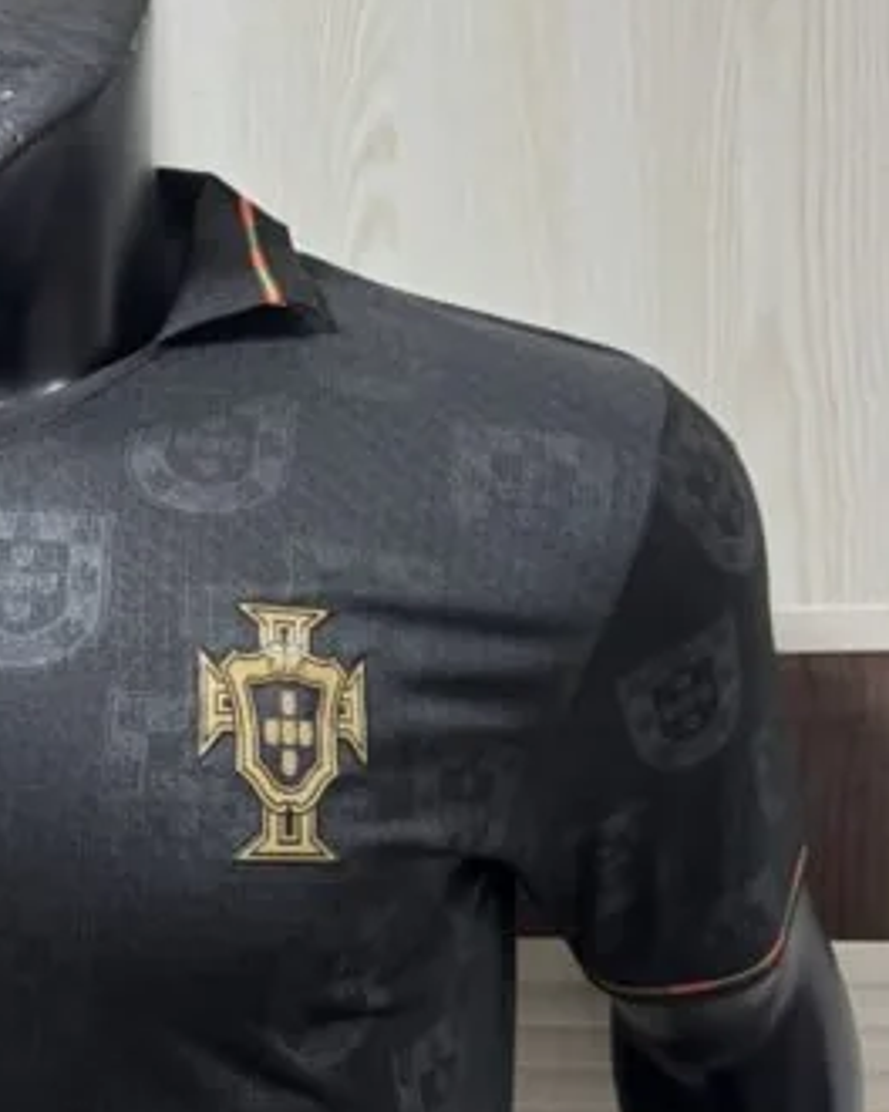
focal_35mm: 36
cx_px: 253
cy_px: 473
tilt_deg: -6.9
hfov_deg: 40.3
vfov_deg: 50.1
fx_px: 1184
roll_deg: +2.9
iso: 400
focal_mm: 6.76
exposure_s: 1/60
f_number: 1.78
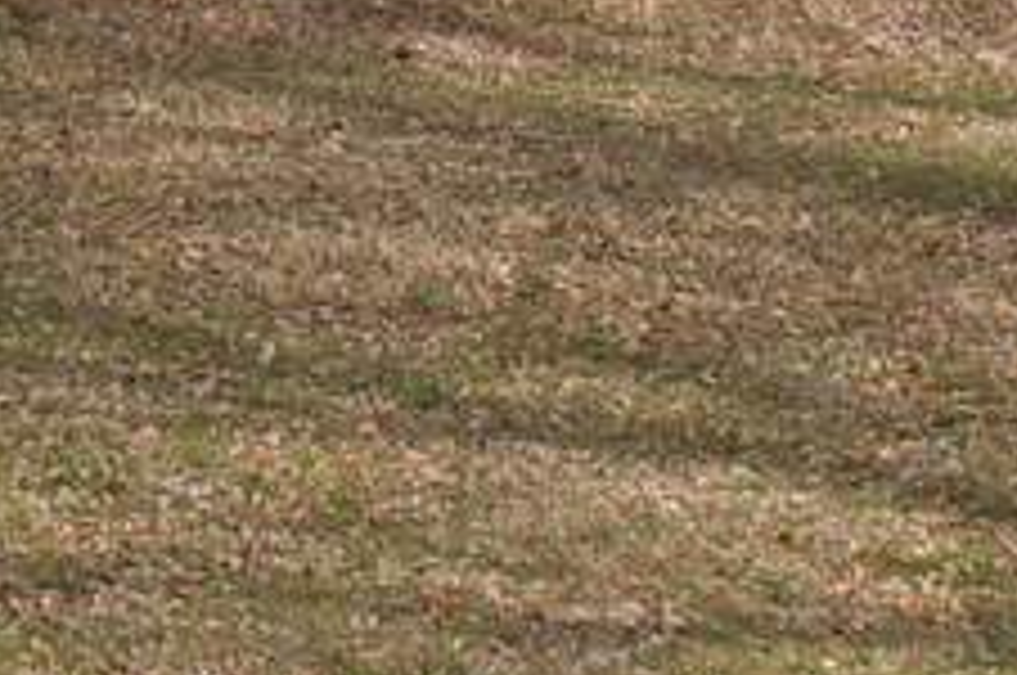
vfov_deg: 7.6
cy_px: -270
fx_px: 4993
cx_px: 58
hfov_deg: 11.5
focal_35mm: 177
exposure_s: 1/320
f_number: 3.5
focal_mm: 5.4
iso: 100
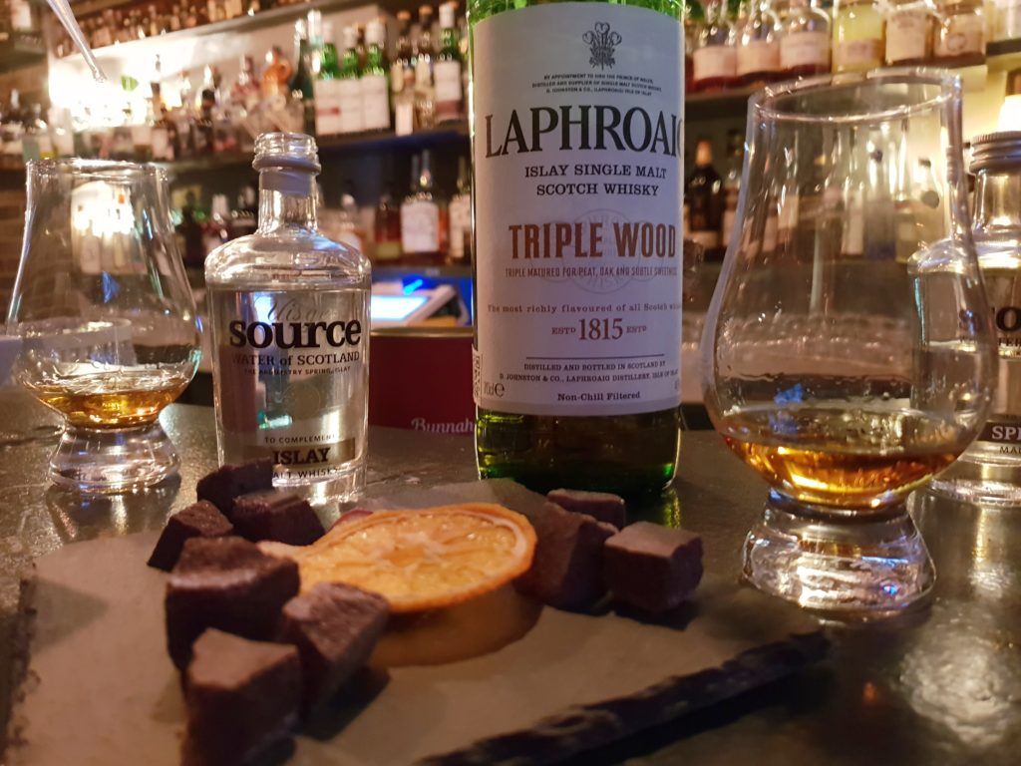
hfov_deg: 67.3
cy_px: 383
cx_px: 510
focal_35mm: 26
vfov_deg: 53.1
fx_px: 767
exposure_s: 1/10
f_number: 1.5
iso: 400
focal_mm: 4.3
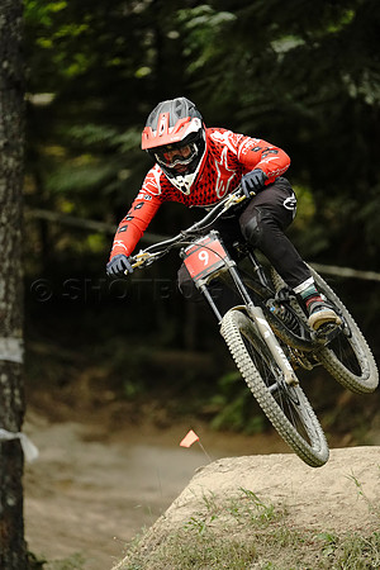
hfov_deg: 2.3
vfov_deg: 3.4
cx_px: 190
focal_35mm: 600
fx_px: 9499
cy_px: 285
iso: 5000
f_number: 4
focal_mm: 600
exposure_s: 1/2500
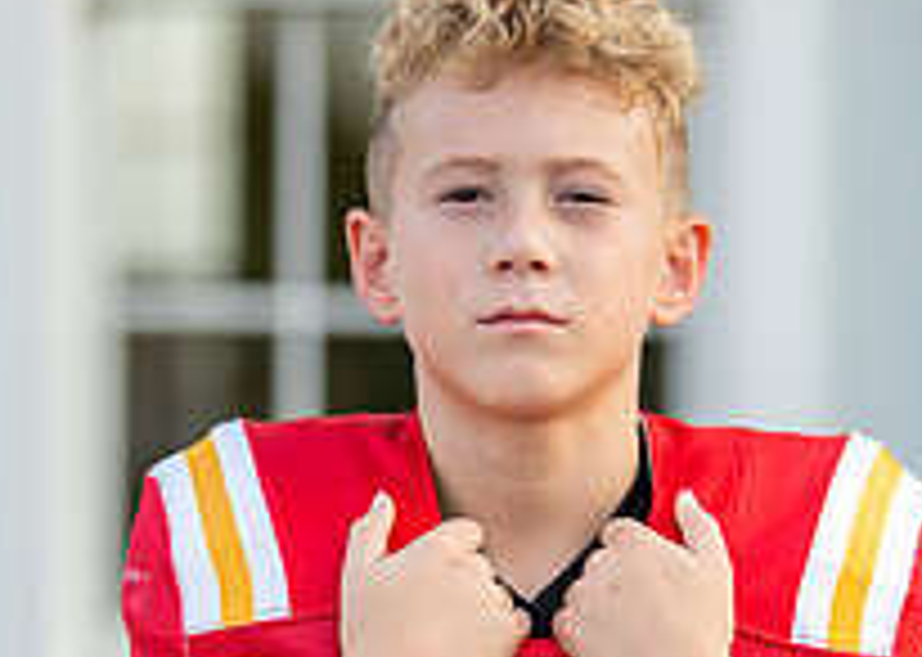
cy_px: 622
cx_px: 576
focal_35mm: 162
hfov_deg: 12.4
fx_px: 4238
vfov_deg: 8.8
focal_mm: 50
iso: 200
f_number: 1.2
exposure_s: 1/2500
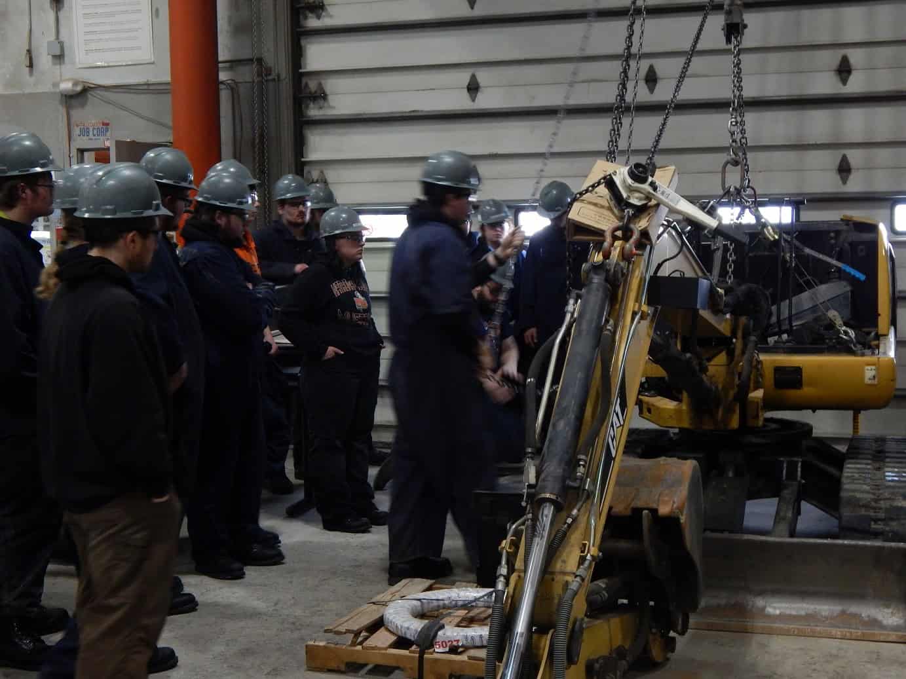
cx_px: 453
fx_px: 1413
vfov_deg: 27.0
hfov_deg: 35.5
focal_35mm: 54
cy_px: 340
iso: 450
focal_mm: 9.7
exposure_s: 1/15
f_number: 3.8
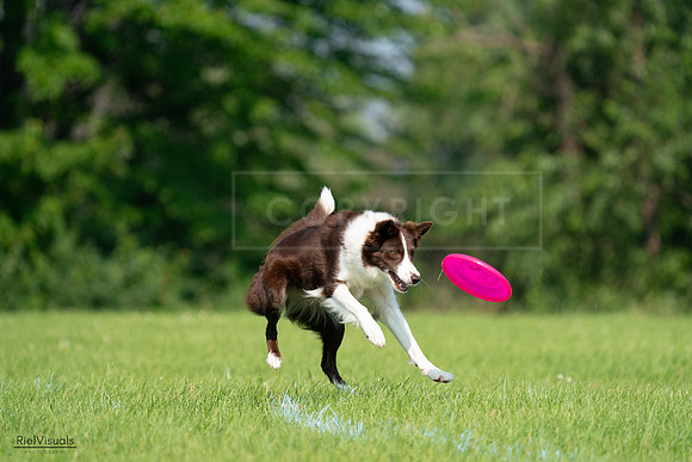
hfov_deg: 5.2
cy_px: 231
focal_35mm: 400
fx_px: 7690
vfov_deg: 3.4
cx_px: 346
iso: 1250
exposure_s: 1/4000
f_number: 6.3
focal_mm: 400
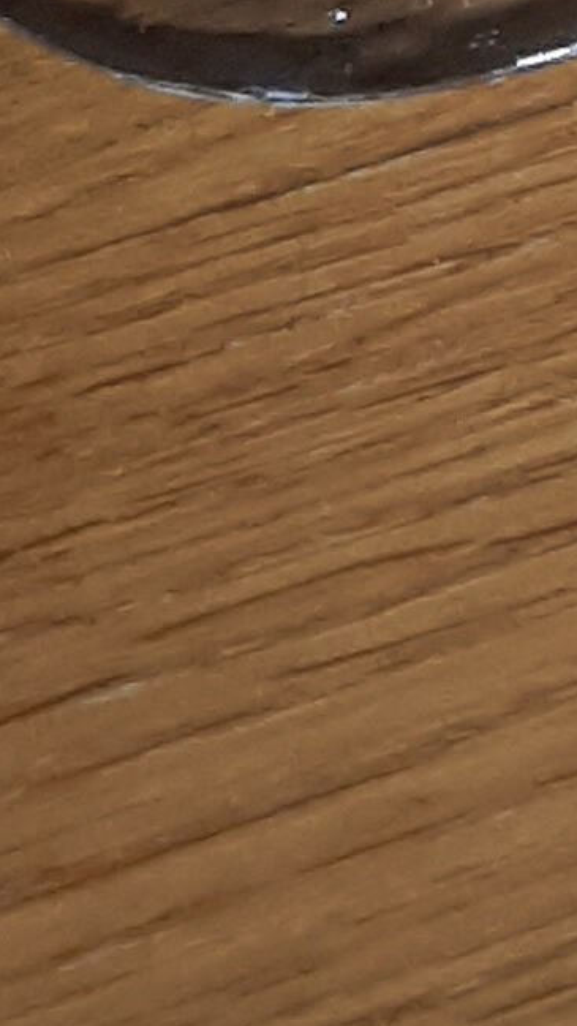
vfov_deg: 10.8
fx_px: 4788
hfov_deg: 6.5
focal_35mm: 176
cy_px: -1219
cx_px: 1478
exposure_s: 1/110
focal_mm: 3.93
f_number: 1.7
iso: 40
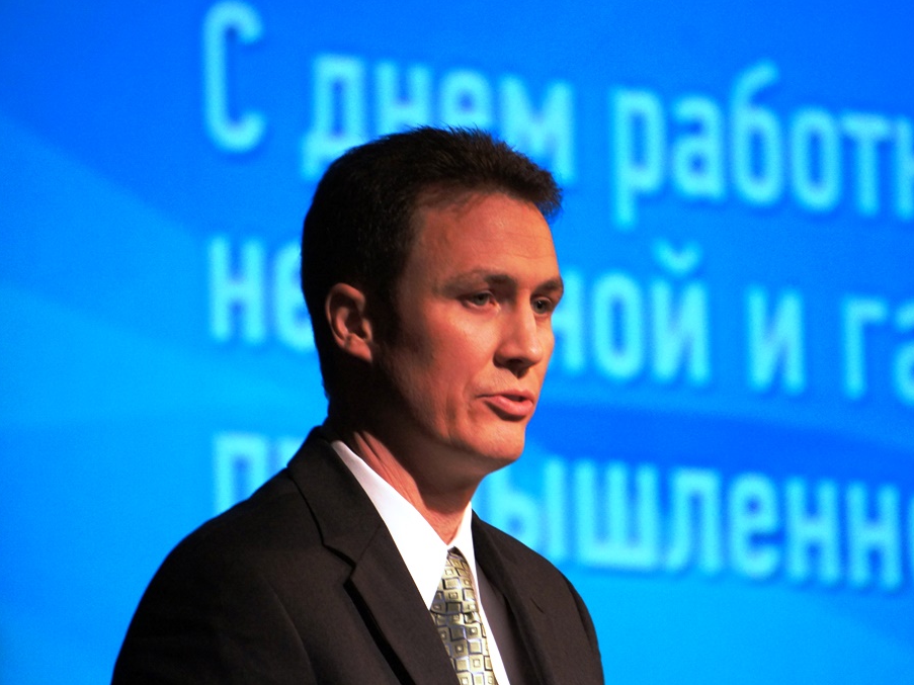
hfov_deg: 5.8
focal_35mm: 343
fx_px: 9055
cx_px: 455
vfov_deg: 4.3
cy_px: 342
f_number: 6.3
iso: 1600
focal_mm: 210
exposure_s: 1/40
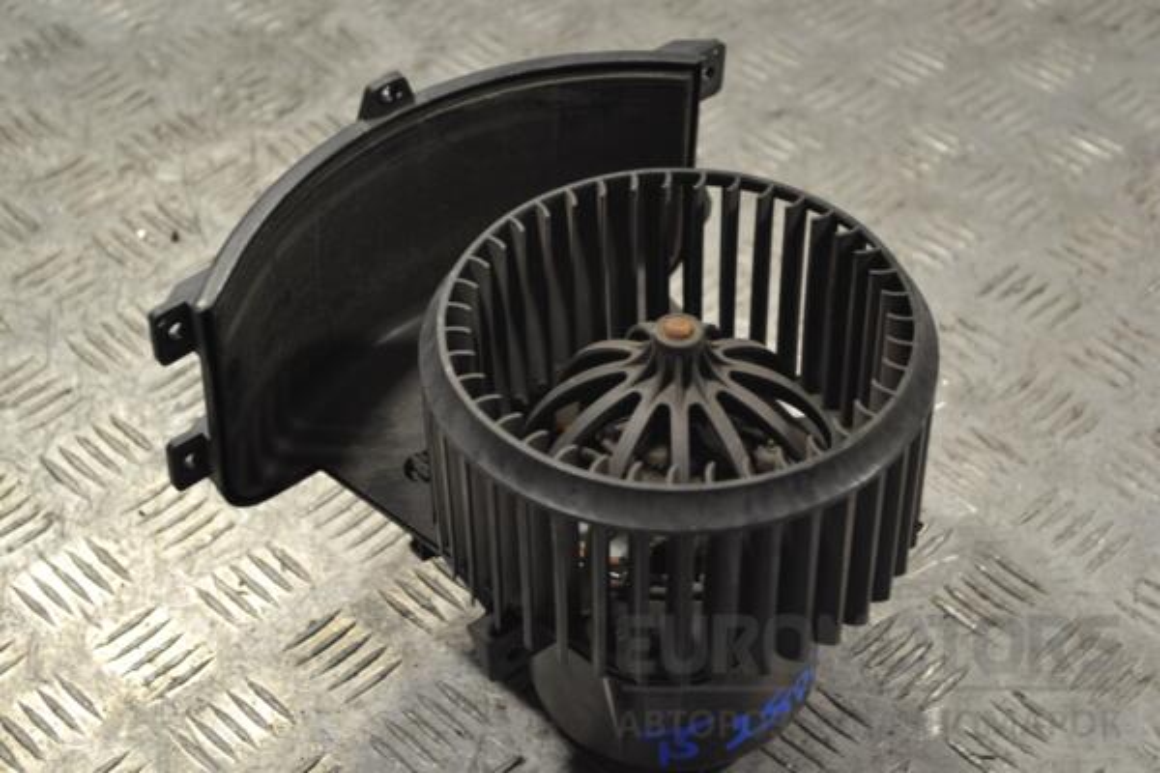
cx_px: 580
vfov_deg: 18.9
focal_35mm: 72
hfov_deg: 28.1
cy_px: 386
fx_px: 2320
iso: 220
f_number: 5.6
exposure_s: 1/30
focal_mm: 48
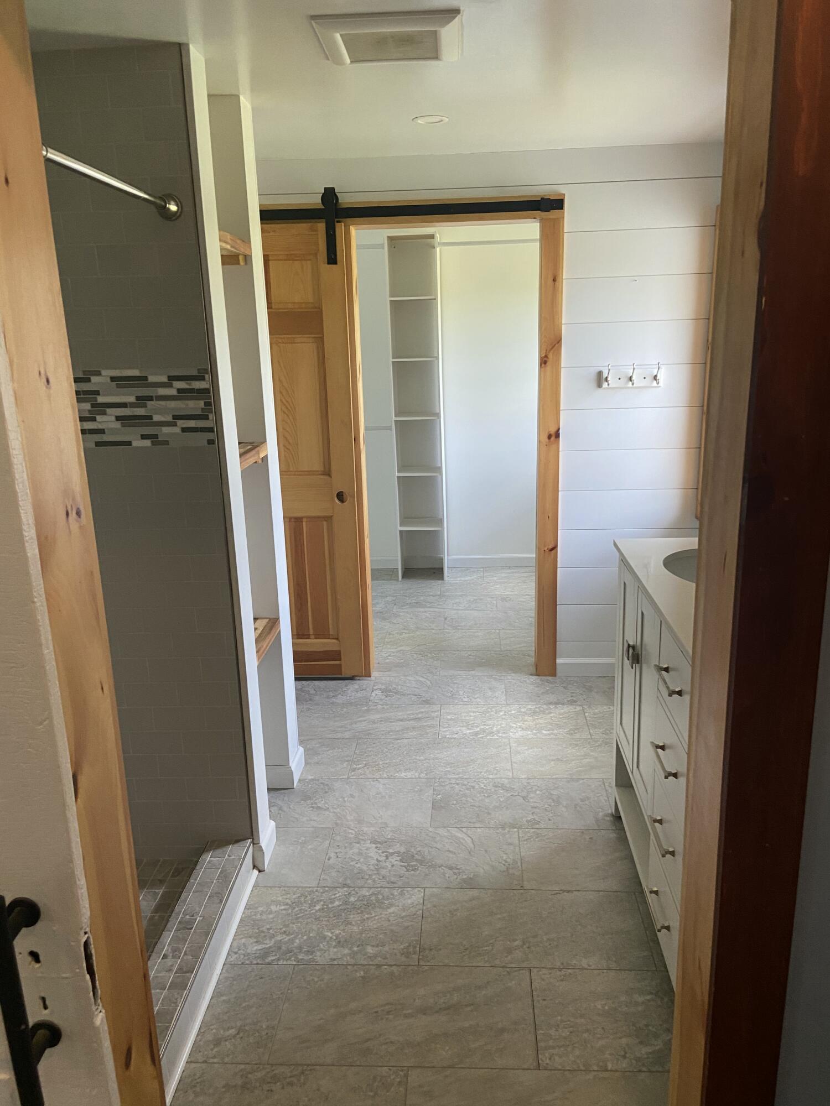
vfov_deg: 67.3
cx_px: 415
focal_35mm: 26
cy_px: 553
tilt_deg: -15.1
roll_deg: +2.3
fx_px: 831
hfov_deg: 53.1
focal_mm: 4.25
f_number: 1.8
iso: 125
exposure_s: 1/60
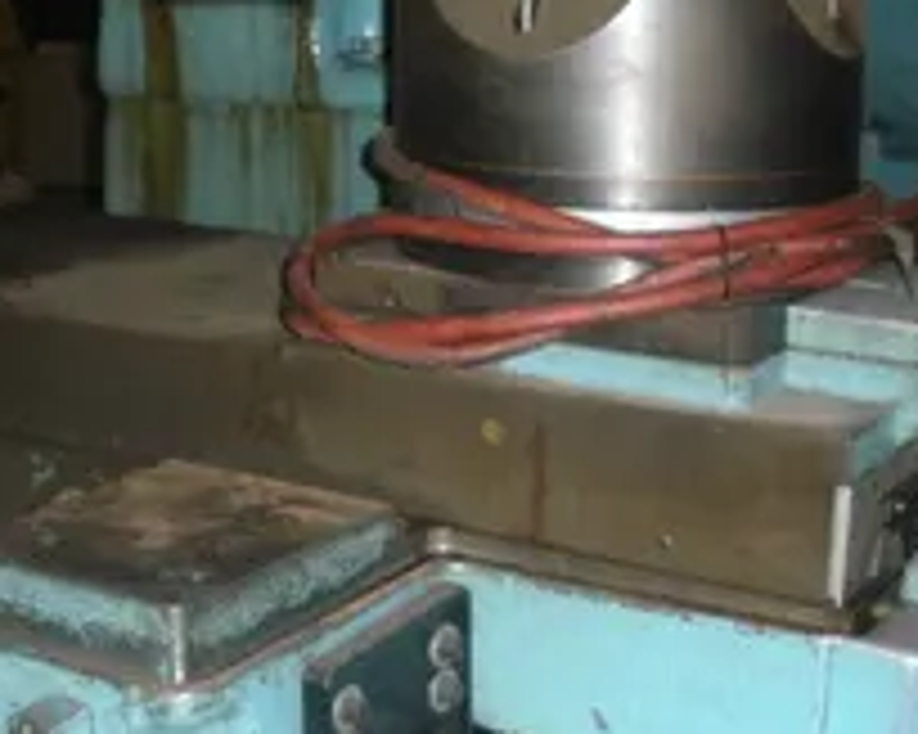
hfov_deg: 27.5
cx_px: 392
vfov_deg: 22.1
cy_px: 477
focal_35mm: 69
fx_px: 1874
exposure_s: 1/60
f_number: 3.5
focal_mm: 6.3
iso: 418
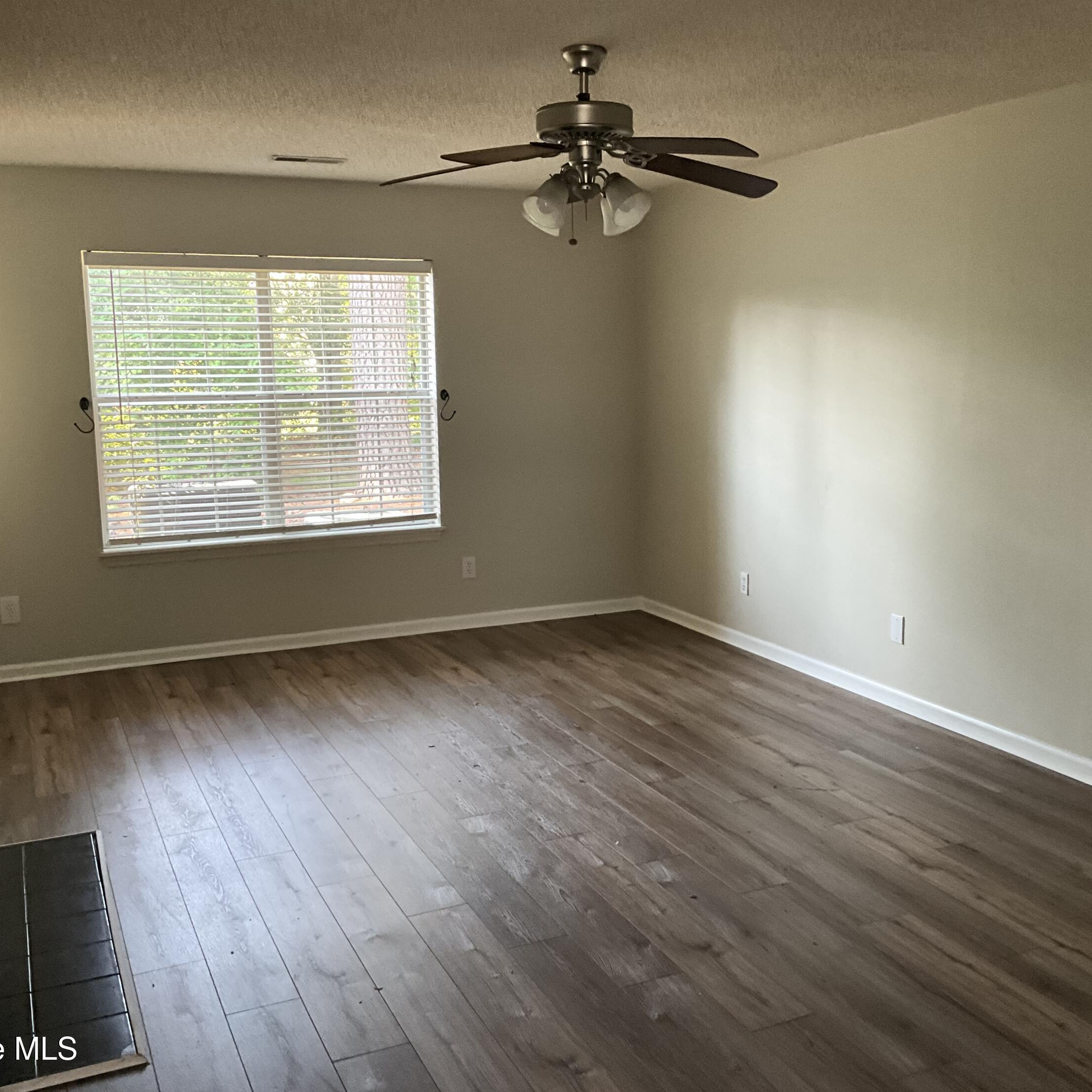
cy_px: 541
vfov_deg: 47.2
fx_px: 1249
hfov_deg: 47.2
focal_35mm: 35
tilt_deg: -9.6
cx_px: 585
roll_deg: -0.3
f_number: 1.8
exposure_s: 1/60
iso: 125
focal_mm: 3
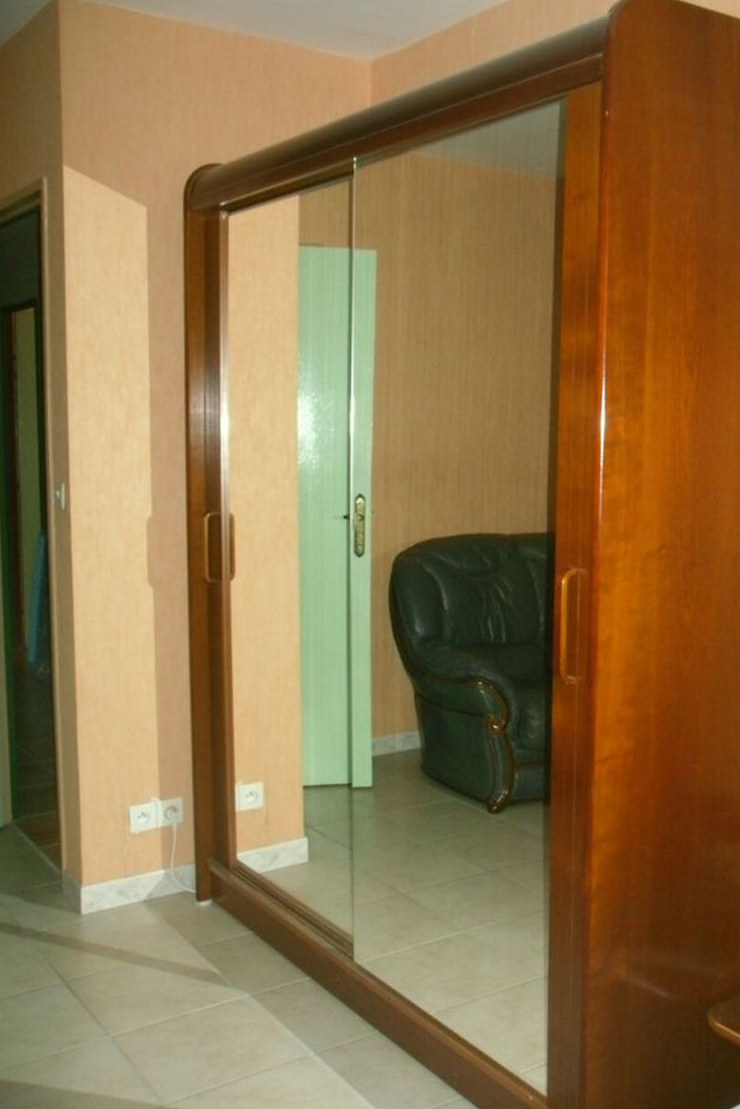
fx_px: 1571
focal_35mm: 51
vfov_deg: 38.9
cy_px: 535
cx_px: 441
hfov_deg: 26.4
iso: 400
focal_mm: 6.3
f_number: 3.5
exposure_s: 1/45
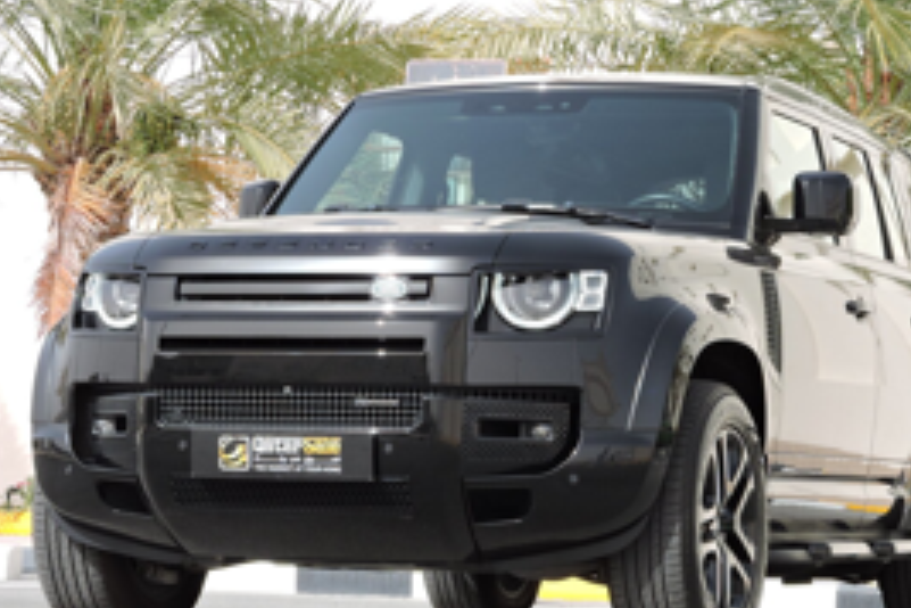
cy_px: 326
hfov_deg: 14.3
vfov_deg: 9.6
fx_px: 3618
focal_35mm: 143
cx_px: 525
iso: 100
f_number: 4.8
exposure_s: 1/320
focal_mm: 18.8
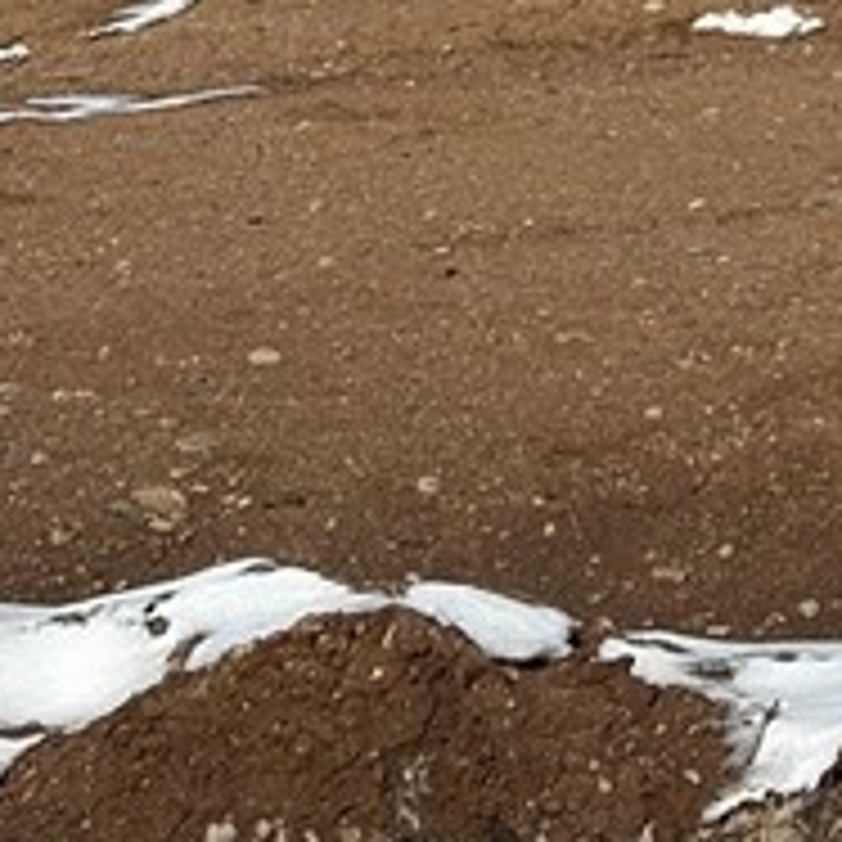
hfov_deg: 6.8
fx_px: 6935
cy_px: -761
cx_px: 1607
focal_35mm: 252
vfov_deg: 6.8
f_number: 1.6
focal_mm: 5.96
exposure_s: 1/4975
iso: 25
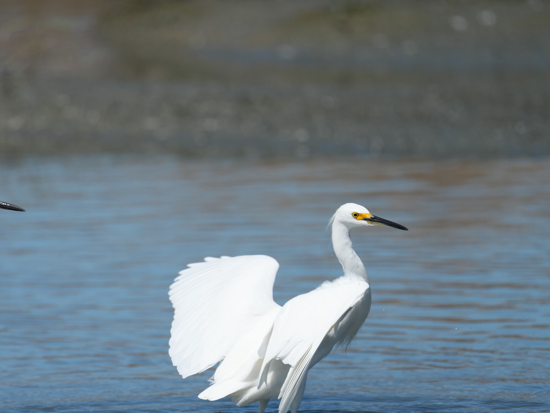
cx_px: 213
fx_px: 12932
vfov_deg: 1.8
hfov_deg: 2.4
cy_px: 228
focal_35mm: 814
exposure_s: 1/2500
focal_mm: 560
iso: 400
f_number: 6.3
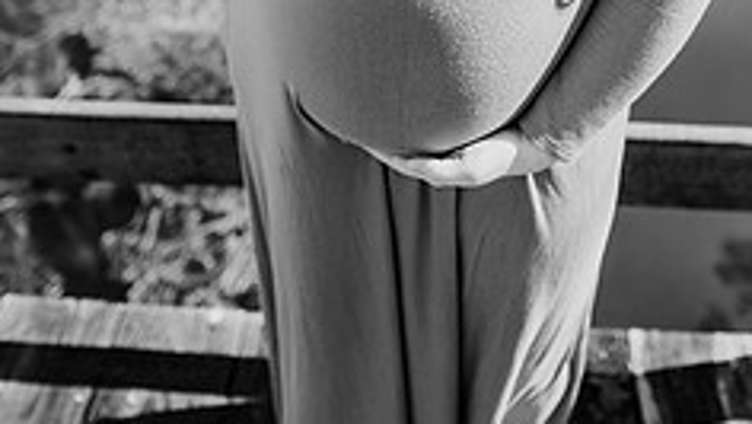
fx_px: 958
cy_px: -134
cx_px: 449
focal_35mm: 48
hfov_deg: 42.7
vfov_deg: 22.3
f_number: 2.2
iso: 100
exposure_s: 1/500
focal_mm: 24
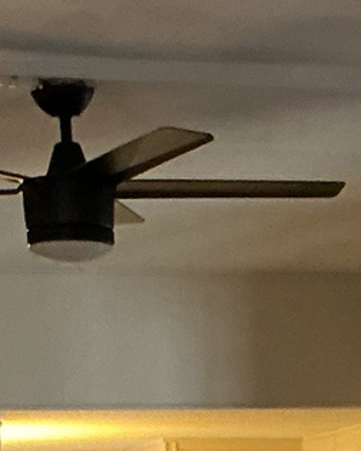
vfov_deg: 9.3
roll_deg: +1.7
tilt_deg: -12.1
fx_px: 2457
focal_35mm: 184
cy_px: 1095
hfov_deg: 8.4
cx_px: 358
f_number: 1.8
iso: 250
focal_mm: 3
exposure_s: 1/40
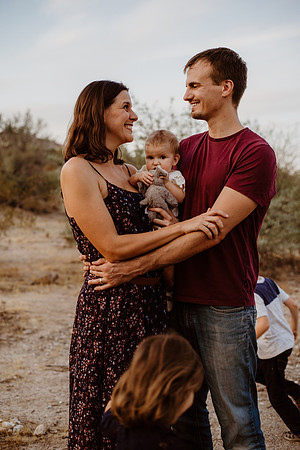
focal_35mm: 50
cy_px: 225
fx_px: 625
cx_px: 150
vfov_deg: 39.6
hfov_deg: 27.0
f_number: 2.8
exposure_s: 1/200
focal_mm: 50
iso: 200
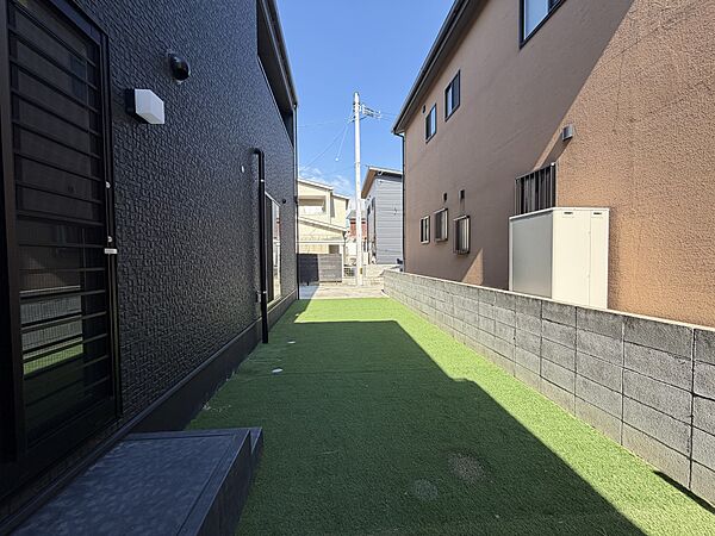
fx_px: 289
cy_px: 268
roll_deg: +0.3
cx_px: 358
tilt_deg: -1.2
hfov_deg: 102.1
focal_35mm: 14
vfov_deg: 85.7
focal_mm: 2.22
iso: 64
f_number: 2.2
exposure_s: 1/502
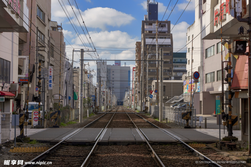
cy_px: 84
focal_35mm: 70
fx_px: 488
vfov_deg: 19.5
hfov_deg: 28.8
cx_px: 126
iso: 320
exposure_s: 1/125
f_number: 20
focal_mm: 70
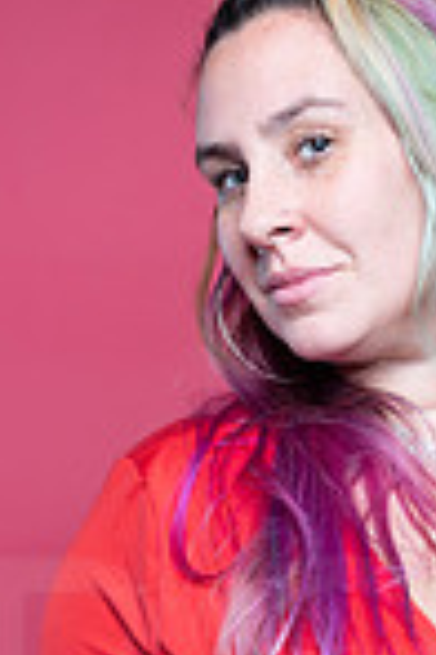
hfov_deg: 12.7
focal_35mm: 107
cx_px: 378
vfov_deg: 18.5
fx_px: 1944
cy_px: 677
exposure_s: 1/160
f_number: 8
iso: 100
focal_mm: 35
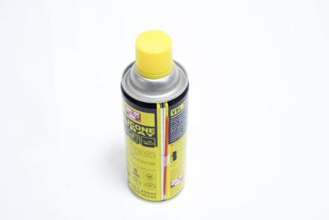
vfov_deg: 20.6
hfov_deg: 30.5
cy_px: 110
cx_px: 164
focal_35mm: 66
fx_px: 603
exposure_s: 1/250
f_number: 8
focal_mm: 66
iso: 3200
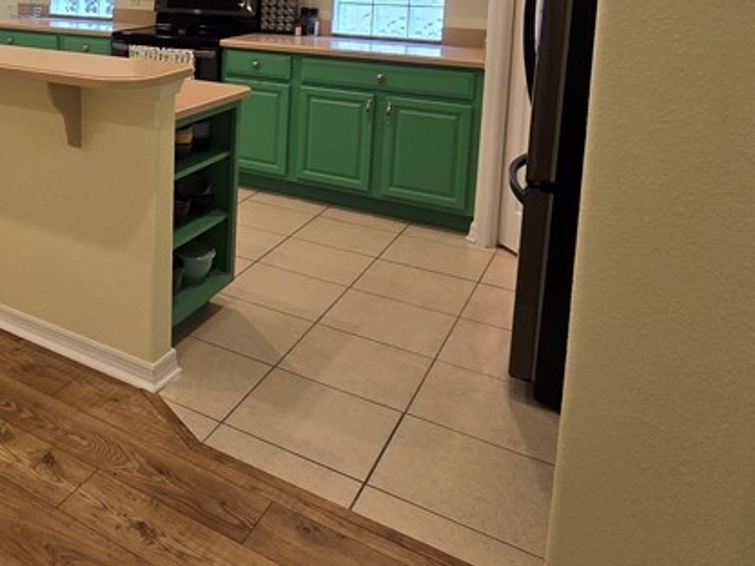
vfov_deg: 40.8
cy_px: 56
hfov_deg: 47.9
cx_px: 15
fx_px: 698
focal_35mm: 32
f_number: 2.2
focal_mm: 2.2
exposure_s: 1/60
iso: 125
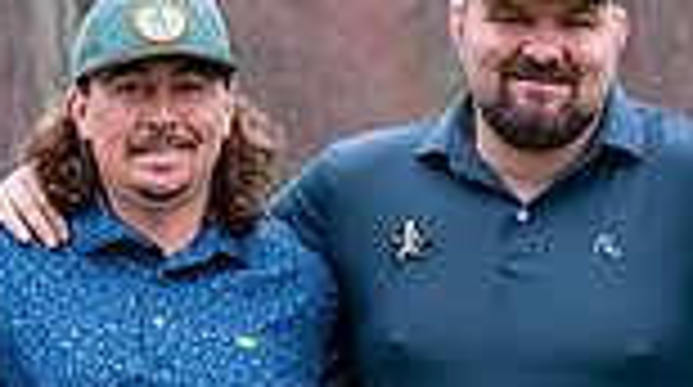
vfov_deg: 3.0
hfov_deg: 5.4
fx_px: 7393
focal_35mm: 403
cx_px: 441
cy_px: 649
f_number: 5.6
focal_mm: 79
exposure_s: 1/320
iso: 800
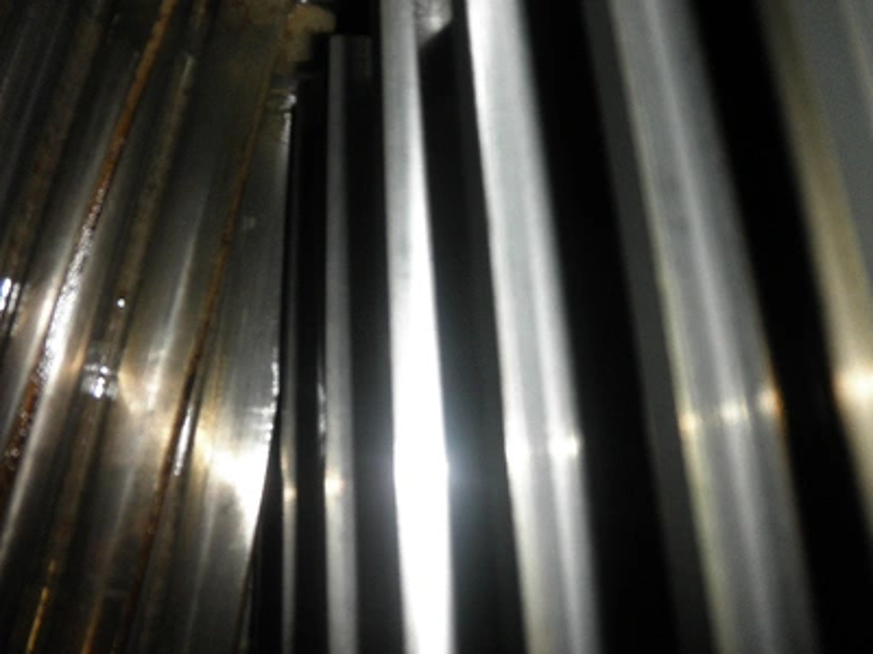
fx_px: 706
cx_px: 436
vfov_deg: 49.7
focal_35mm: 28
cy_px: 327
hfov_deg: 63.4
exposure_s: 1/30
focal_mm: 5
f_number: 3
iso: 100
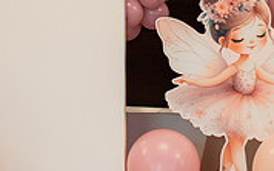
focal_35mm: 299
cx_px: 79
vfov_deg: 4.4
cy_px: 1
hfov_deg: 7.0
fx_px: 2231
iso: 2500
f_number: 2.8
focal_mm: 90
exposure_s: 1/200
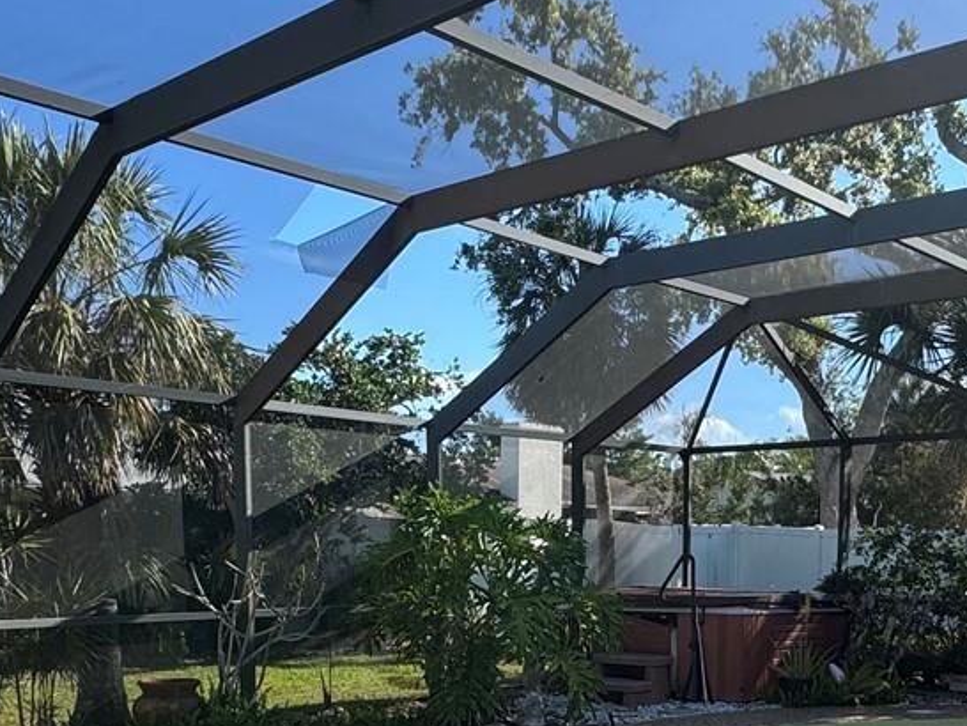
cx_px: 581
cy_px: 637
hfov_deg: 45.5
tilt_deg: -6.8
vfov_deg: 33.5
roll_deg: -0.8
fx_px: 1146
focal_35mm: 41
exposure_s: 1/641
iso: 40
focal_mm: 2.22
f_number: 2.2
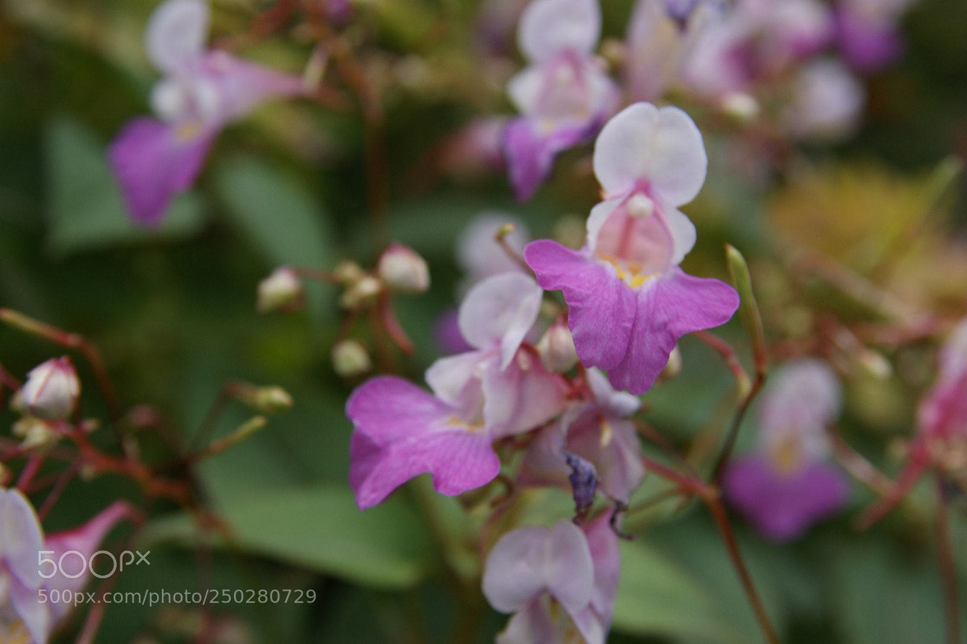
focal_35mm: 42
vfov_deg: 31.9
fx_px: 1128
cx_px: 484
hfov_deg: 46.4
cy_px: 322
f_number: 5.6
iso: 100
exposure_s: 1/320
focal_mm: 28
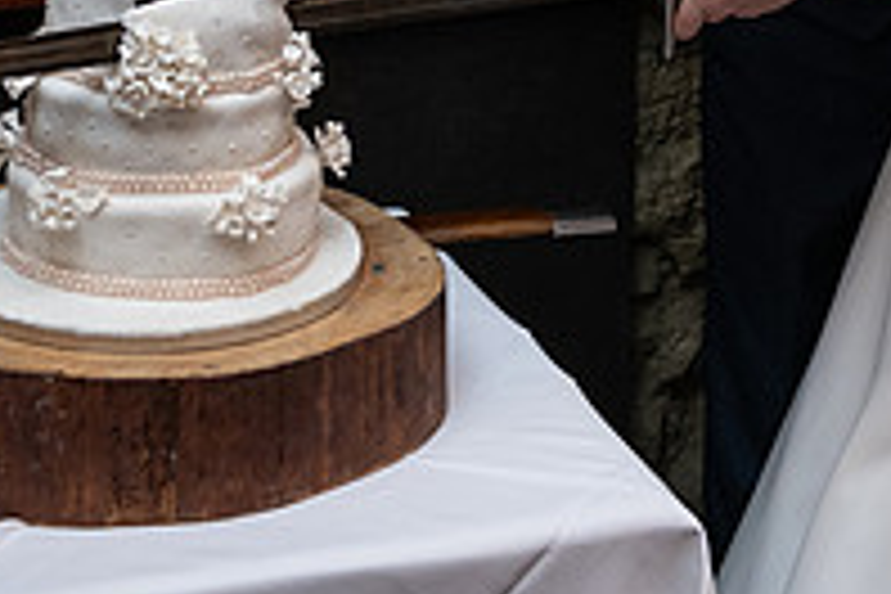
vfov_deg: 10.3
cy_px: -241
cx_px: 590
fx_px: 3193
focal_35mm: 129
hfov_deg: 15.9
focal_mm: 44
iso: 800
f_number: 3.5
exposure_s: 1/160
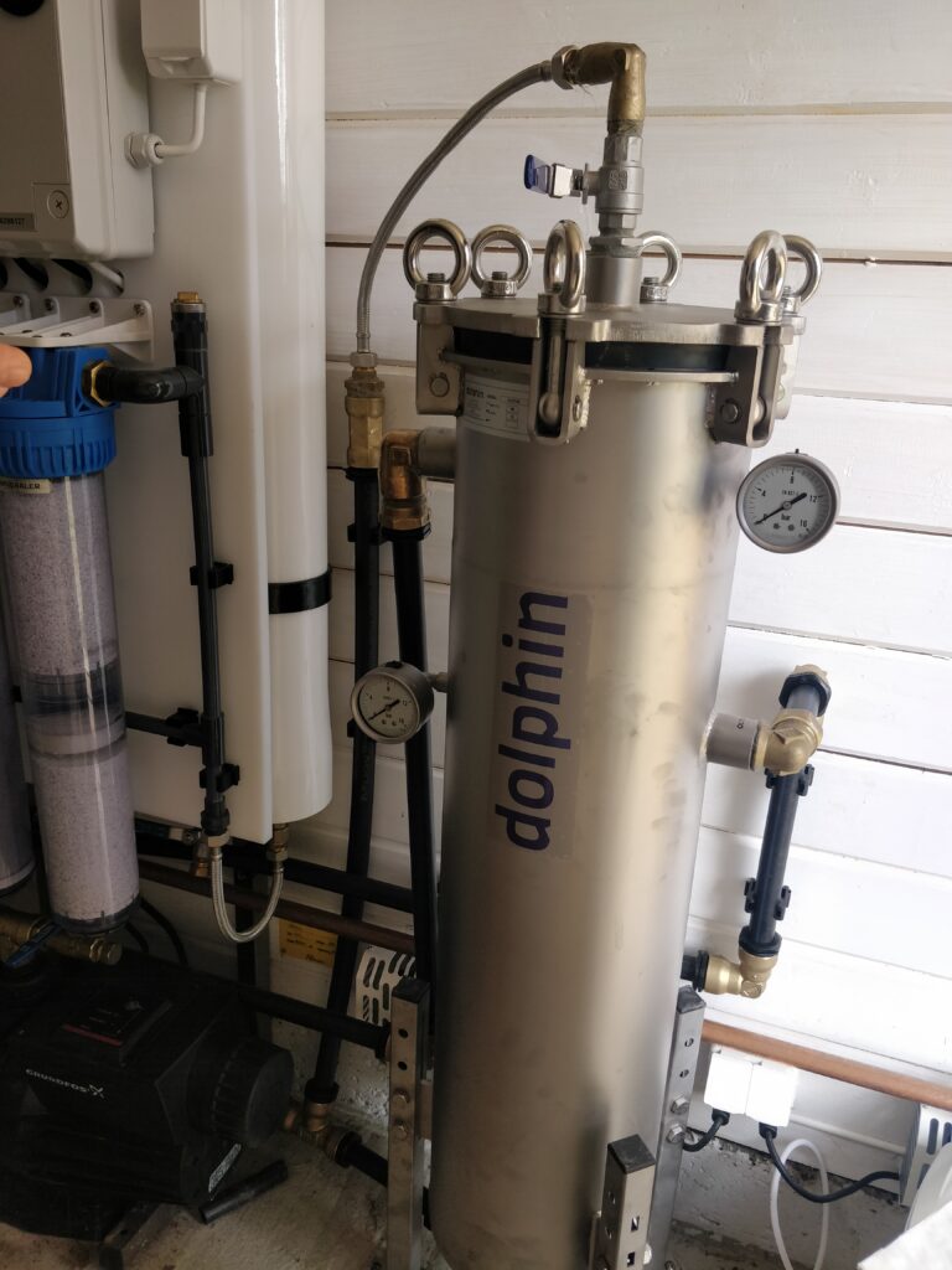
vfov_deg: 71.6
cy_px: 635
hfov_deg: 56.8
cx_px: 476
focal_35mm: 24
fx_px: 880
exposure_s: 1/118
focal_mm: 4.1
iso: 250
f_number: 1.7
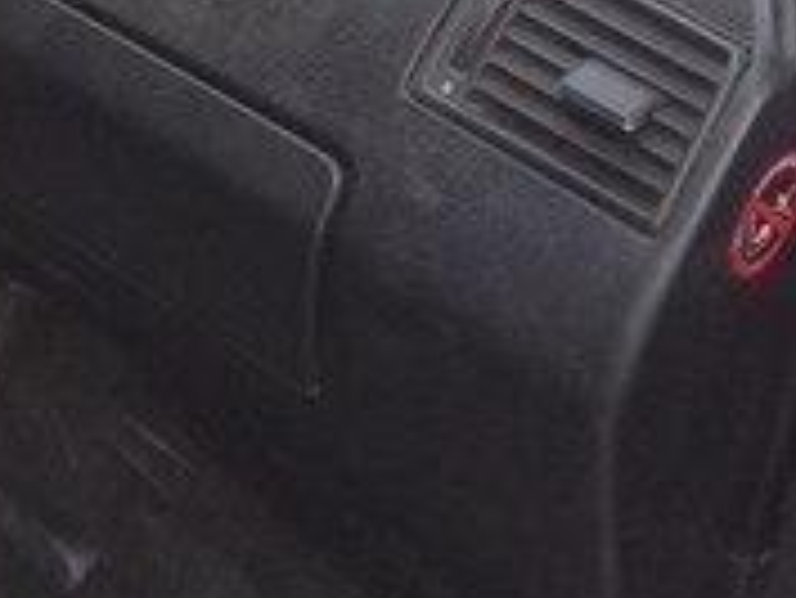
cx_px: -594
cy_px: -205
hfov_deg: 14.3
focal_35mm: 123
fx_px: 2830
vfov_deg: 11.7
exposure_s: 1/120
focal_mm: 4.12
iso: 80
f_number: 2.4
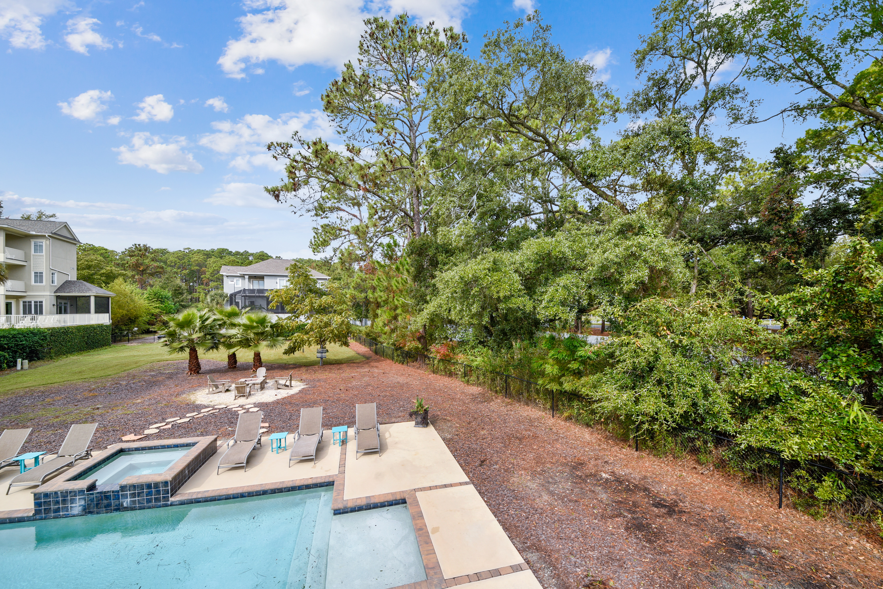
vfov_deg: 90.0
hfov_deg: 112.6
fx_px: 294
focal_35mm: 12
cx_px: 442
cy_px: 294
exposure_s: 1/200
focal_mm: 12
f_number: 7.1
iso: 100
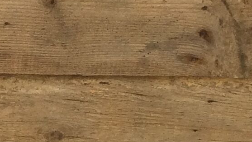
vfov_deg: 6.6
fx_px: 1237
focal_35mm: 185
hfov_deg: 11.0
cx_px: -181
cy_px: 57
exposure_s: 1/398
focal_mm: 4.15
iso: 32
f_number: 2.2
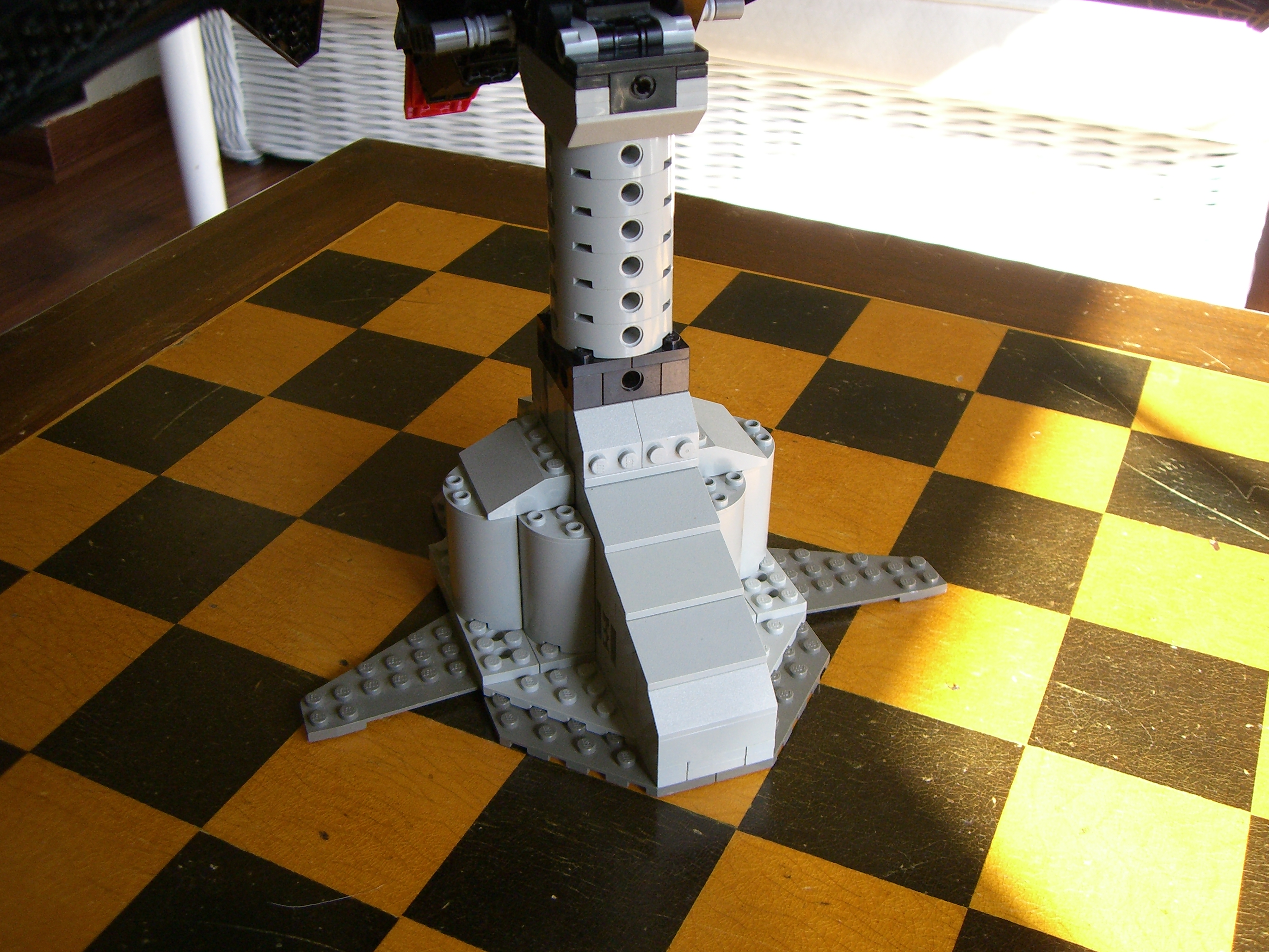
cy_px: 481
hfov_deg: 47.9
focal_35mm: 39
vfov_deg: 36.8
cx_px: 627
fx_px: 1430
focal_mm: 6.2
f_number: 2.7
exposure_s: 1/200
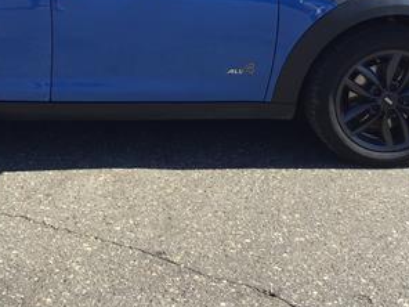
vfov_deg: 21.3
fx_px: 792
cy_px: 10
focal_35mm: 67
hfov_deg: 28.3
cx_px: 72
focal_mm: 3.3
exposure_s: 1/494
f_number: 2.4
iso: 25
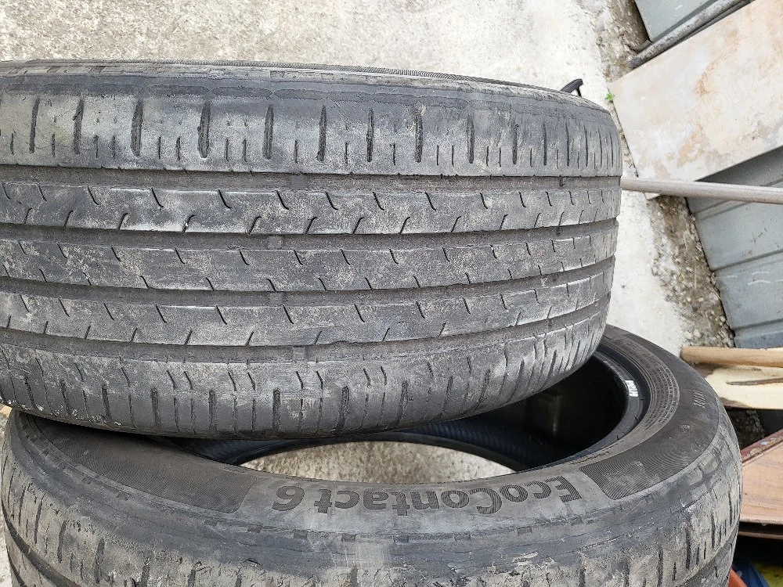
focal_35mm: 26
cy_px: 294
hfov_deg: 67.3
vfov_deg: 53.1
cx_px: 392
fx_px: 588
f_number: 1.8
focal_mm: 4.25
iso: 50
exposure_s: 1/101
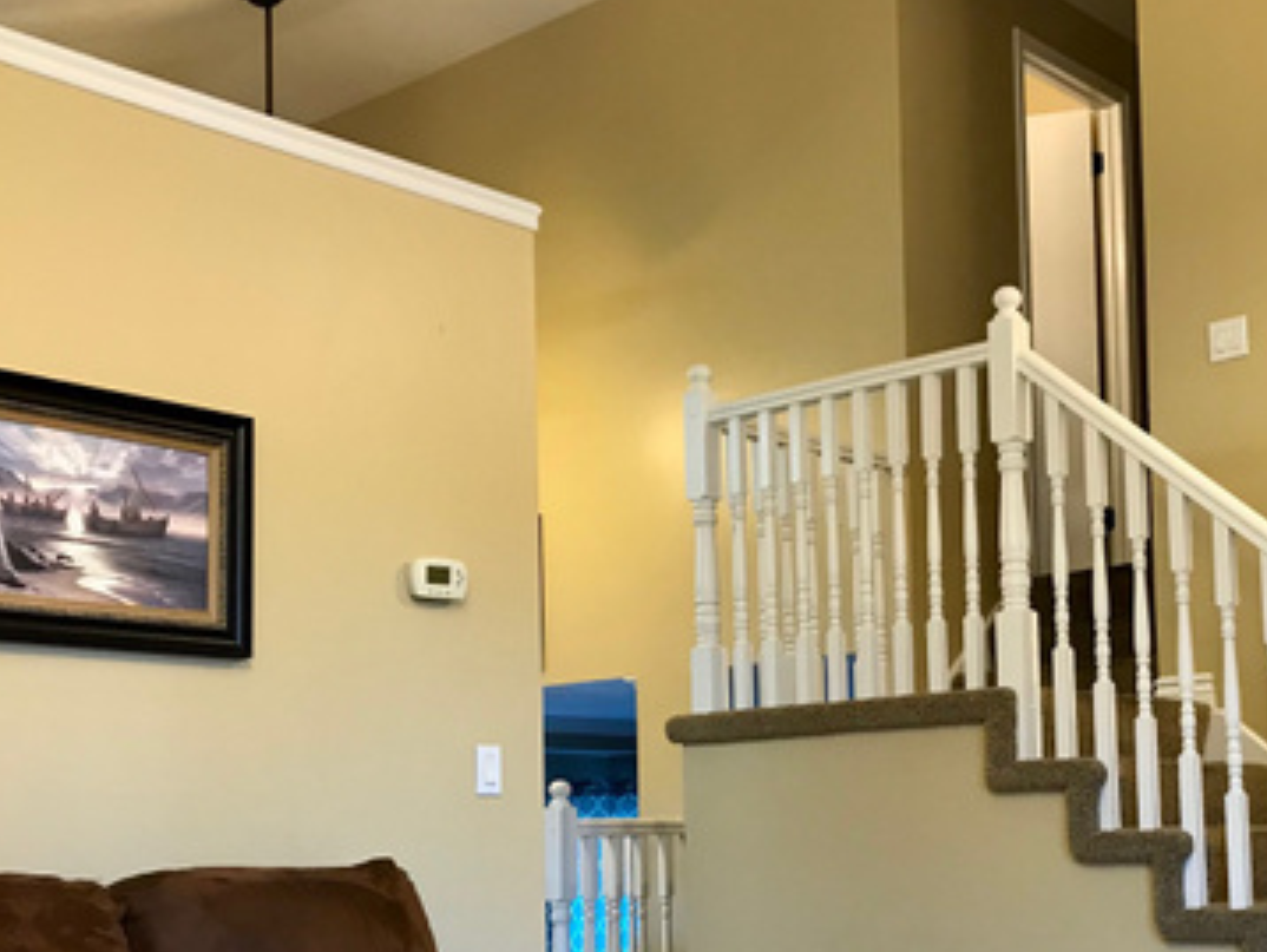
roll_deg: +1.8
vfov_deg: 28.7
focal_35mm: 50
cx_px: 849
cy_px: 726
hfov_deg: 37.7
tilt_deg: +4.3
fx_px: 1831
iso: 50
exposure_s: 1/15
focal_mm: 3.99
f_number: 1.8
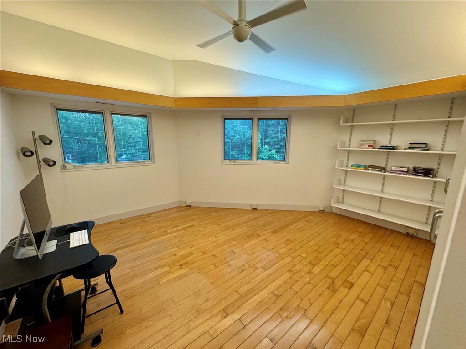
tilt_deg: -8.3
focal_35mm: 14
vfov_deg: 85.7
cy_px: 174
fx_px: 188
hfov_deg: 102.1
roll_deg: +1.6
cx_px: 233
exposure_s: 1/120
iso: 125
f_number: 2.2
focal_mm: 2.22
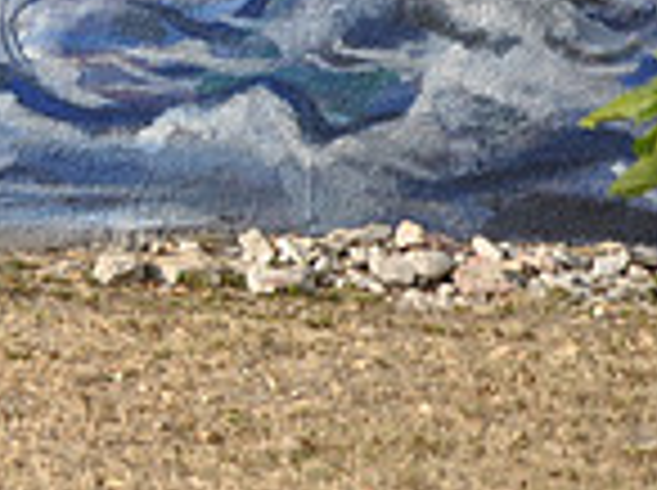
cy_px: -357
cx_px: -482
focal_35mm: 241
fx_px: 4567
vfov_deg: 6.0
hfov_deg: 8.0
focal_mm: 42
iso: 200
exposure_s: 1/125
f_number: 5.6
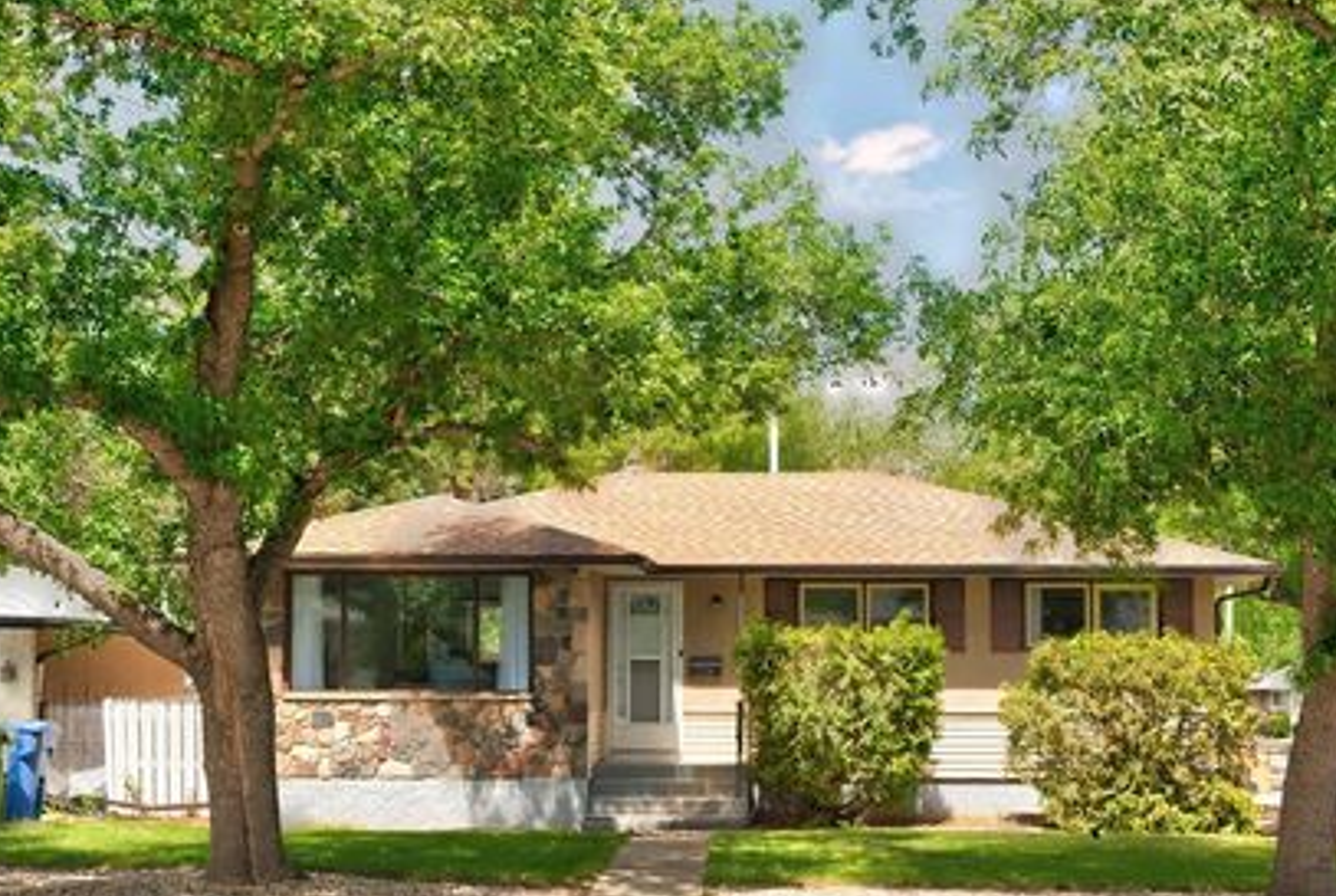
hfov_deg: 33.9
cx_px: 663
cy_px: 476
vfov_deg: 23.1
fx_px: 2194
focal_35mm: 59
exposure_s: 1/100
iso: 100
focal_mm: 48
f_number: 6.3
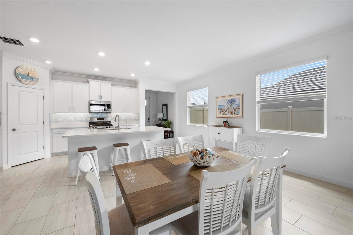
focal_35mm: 14
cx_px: 176
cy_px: 118
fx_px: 137
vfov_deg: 81.2
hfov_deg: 104.3
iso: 800
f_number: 8
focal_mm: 14
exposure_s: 1/40
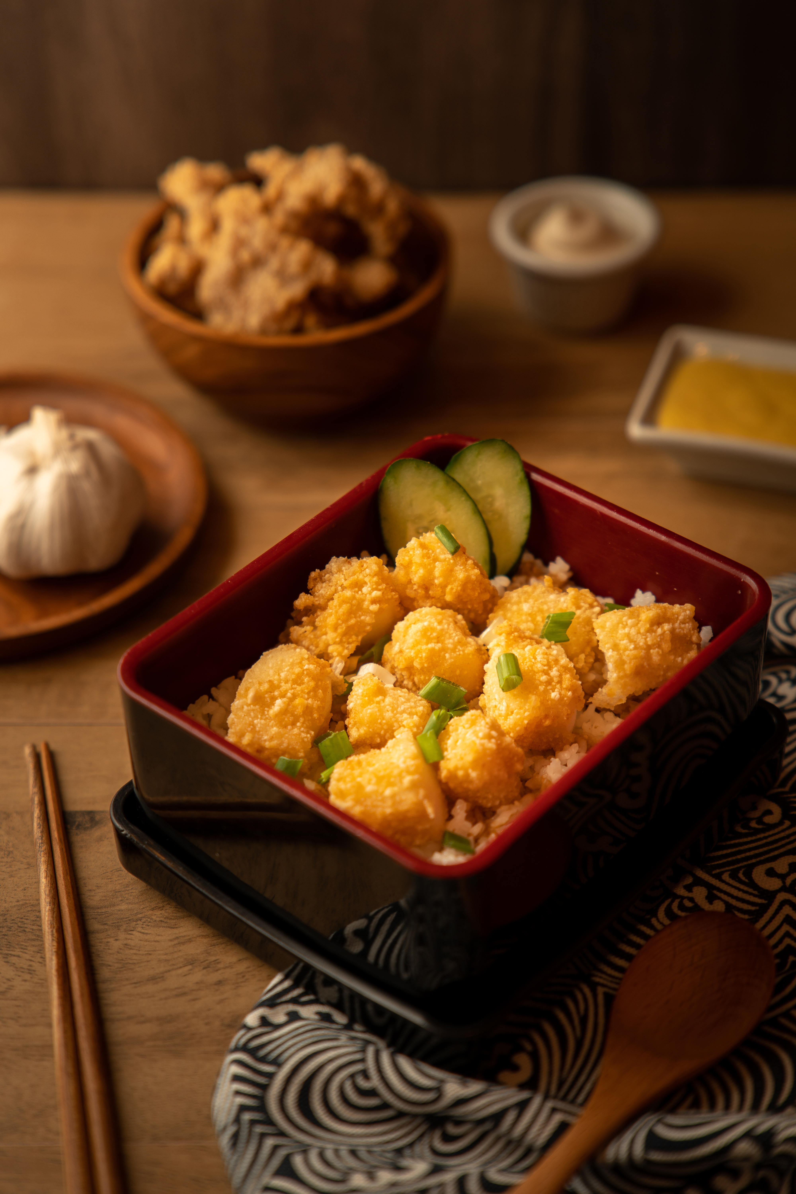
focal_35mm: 70
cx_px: 398
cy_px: 597
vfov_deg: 28.8
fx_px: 2321
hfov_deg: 19.5
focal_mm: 70
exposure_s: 1/160
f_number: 2.8
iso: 100
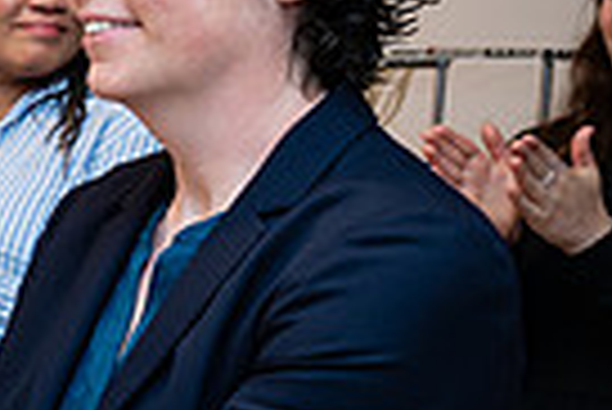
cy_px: 252
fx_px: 1906
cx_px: -688
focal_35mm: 112
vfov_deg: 12.3
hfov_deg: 14.4
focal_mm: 25.5
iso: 400
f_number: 4
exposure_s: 1/160
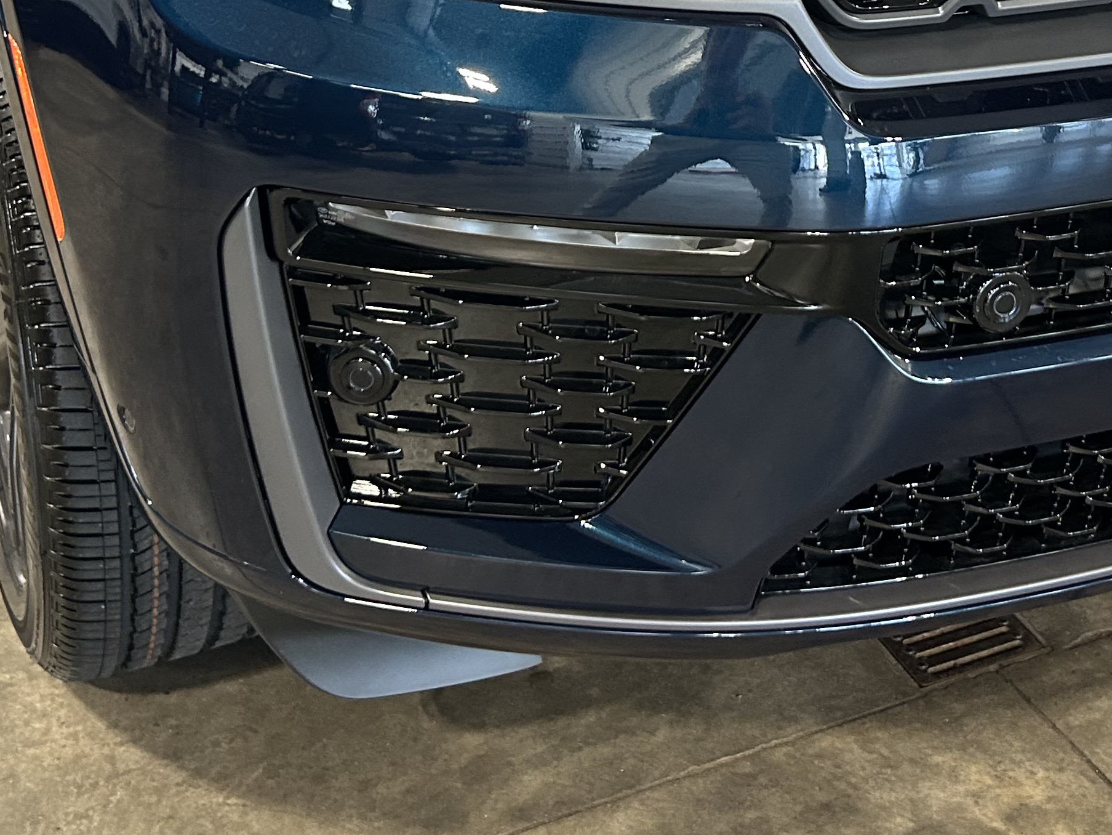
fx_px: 1864
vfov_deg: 23.8
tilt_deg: -18.3
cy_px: -65
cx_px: 711
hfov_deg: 33.0
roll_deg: +1.7
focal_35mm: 58
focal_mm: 5.7
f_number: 1.5
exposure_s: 1/60
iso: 250
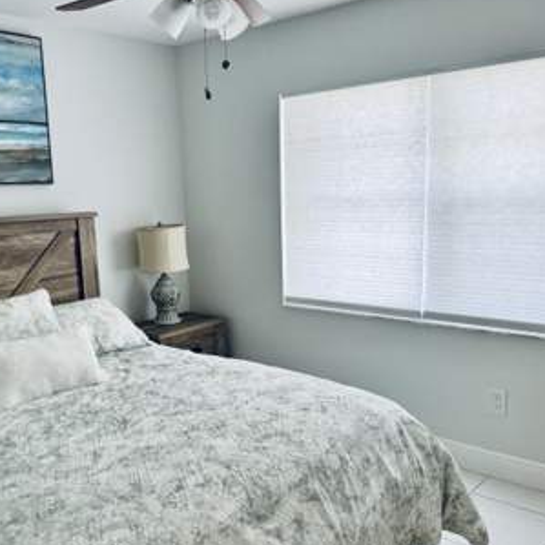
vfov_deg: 48.4
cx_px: 233
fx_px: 606
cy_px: 300
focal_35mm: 34
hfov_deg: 48.3
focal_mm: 6.76
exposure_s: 1/120
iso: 200
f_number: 1.78
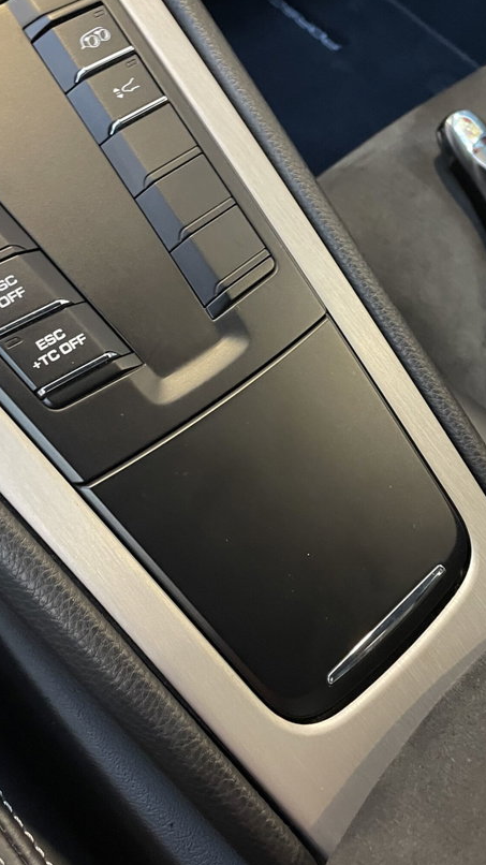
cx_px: 283
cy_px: 364
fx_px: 825
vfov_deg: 55.0
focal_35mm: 36
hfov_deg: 32.7
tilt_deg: -55.7
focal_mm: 4.2
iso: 640
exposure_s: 1/25
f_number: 1.6
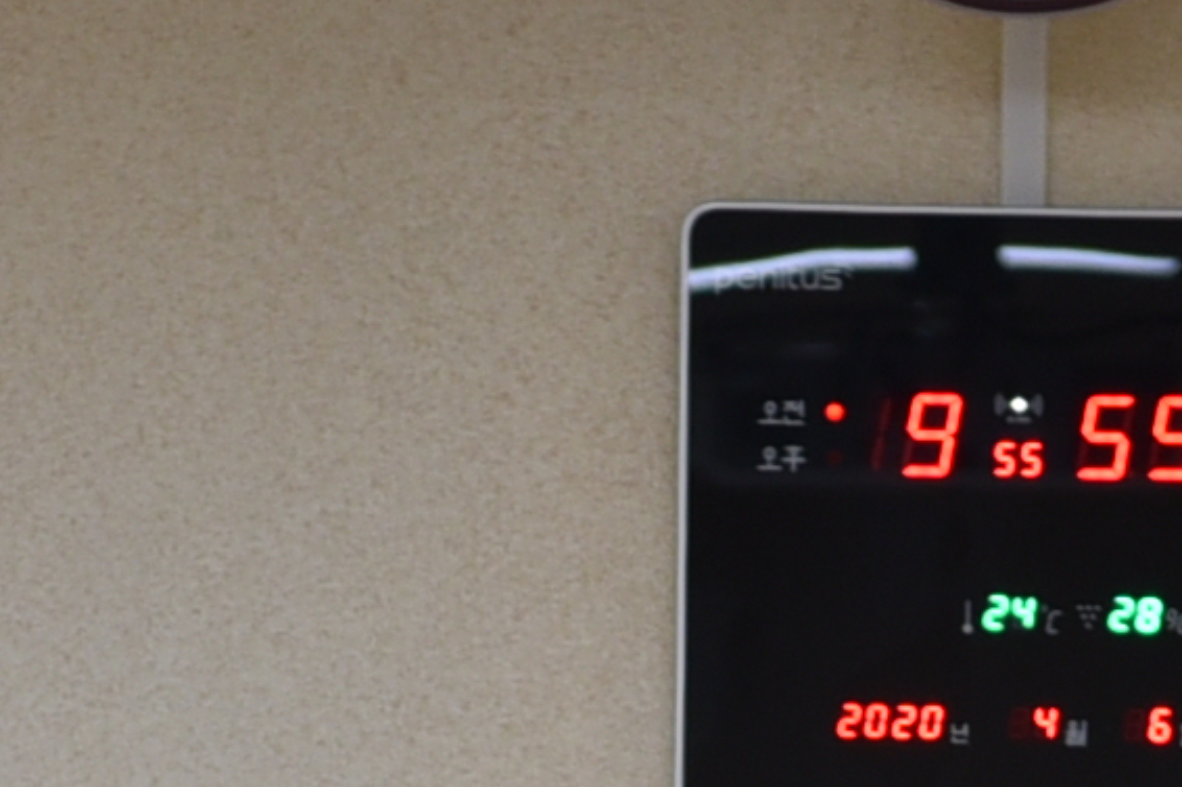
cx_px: 629
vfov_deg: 2.4
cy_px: 2831
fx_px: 18315
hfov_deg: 3.7
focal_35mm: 558
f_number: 4
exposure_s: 1/60
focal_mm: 70
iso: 400
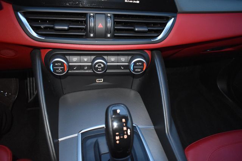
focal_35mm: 27
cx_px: 121
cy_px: 80
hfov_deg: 67.4
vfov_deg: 47.9
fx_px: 181
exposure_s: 1/30
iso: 2200
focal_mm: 18
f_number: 3.5
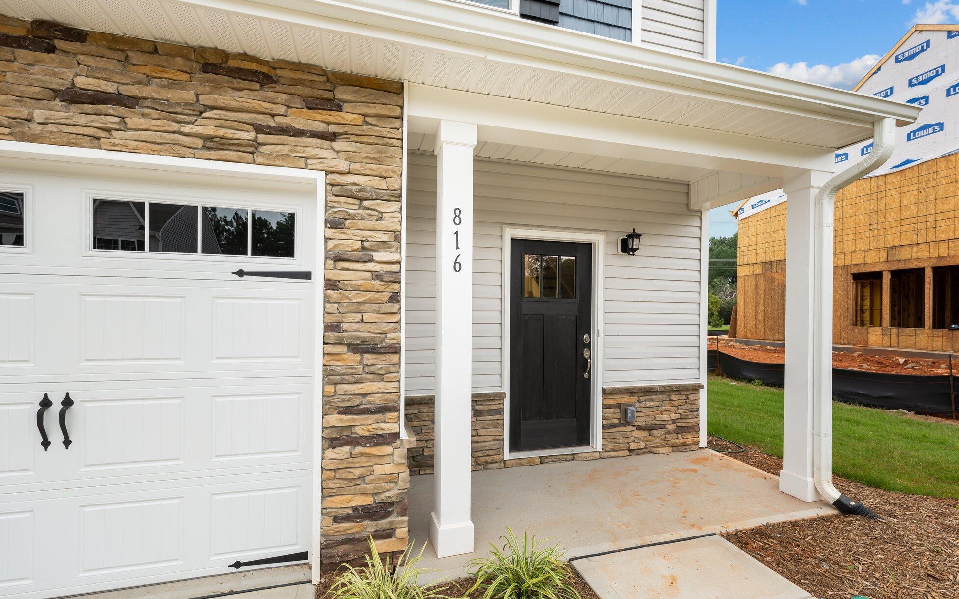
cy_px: 304
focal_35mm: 15
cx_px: 476
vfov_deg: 74.8
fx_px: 392
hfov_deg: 101.5
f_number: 7.1
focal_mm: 14
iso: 200
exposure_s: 1/125
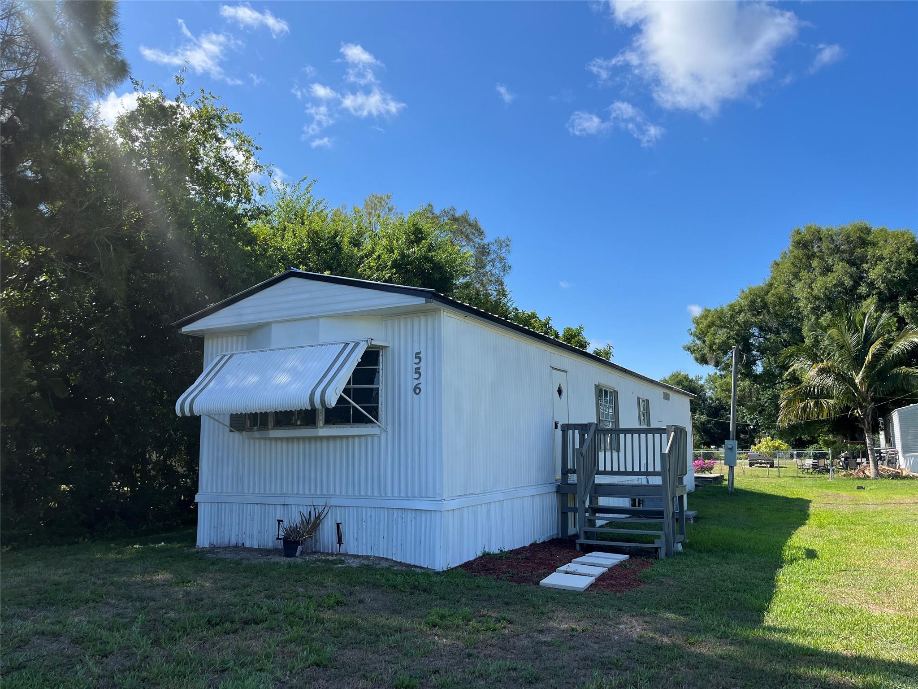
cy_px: 344
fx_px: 690
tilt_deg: +7.6
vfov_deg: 53.1
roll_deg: +0.8
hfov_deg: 67.3
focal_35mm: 26
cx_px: 459
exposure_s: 1/2755
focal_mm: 5.1
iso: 50
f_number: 1.6
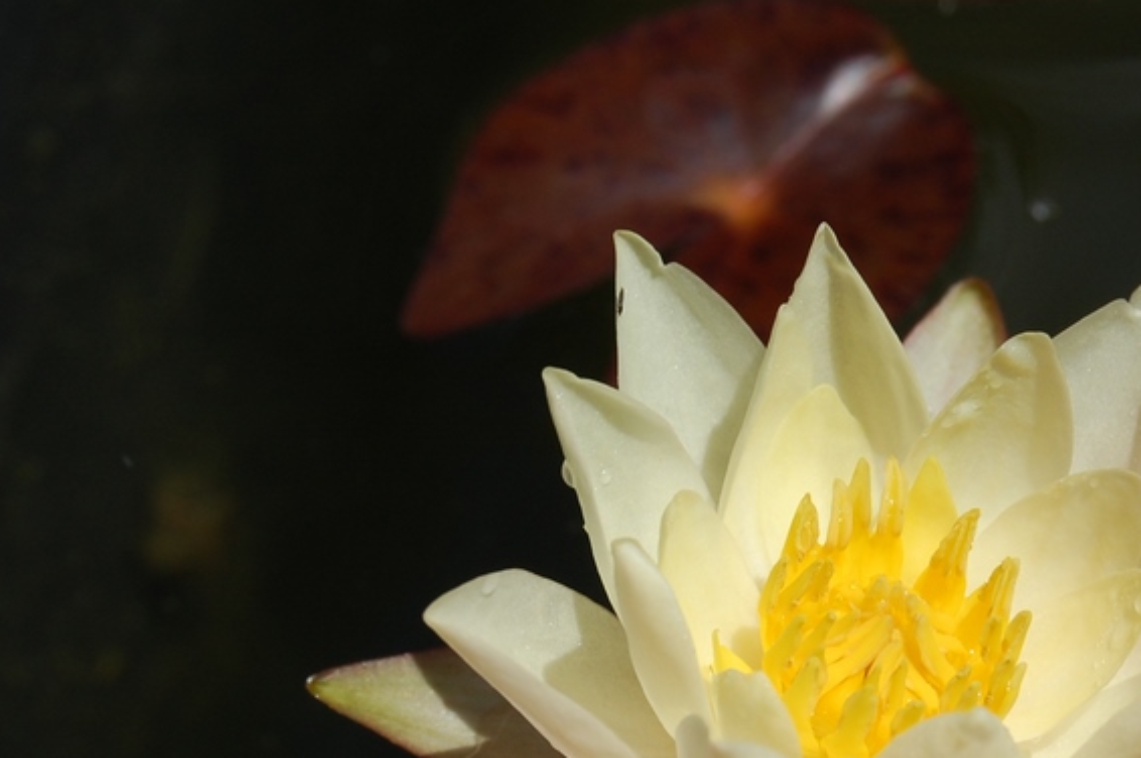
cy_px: 635
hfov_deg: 11.7
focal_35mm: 175
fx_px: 5542
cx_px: 837
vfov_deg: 7.8
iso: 200
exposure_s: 1/500
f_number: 11
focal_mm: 55
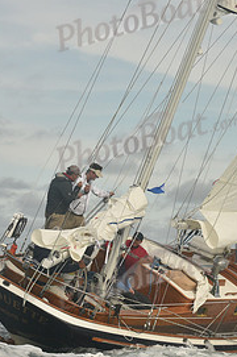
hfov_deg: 9.0
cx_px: 311
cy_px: 189
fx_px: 1485
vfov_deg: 13.7
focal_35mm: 150
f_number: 9
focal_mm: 70
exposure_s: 1/1250
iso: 320
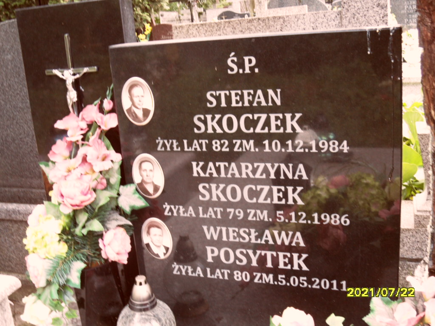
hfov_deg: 46.8
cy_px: 163
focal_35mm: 40
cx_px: 218
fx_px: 503
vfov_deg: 36.0
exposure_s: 1/45
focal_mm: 6.5
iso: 120
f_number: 3.6
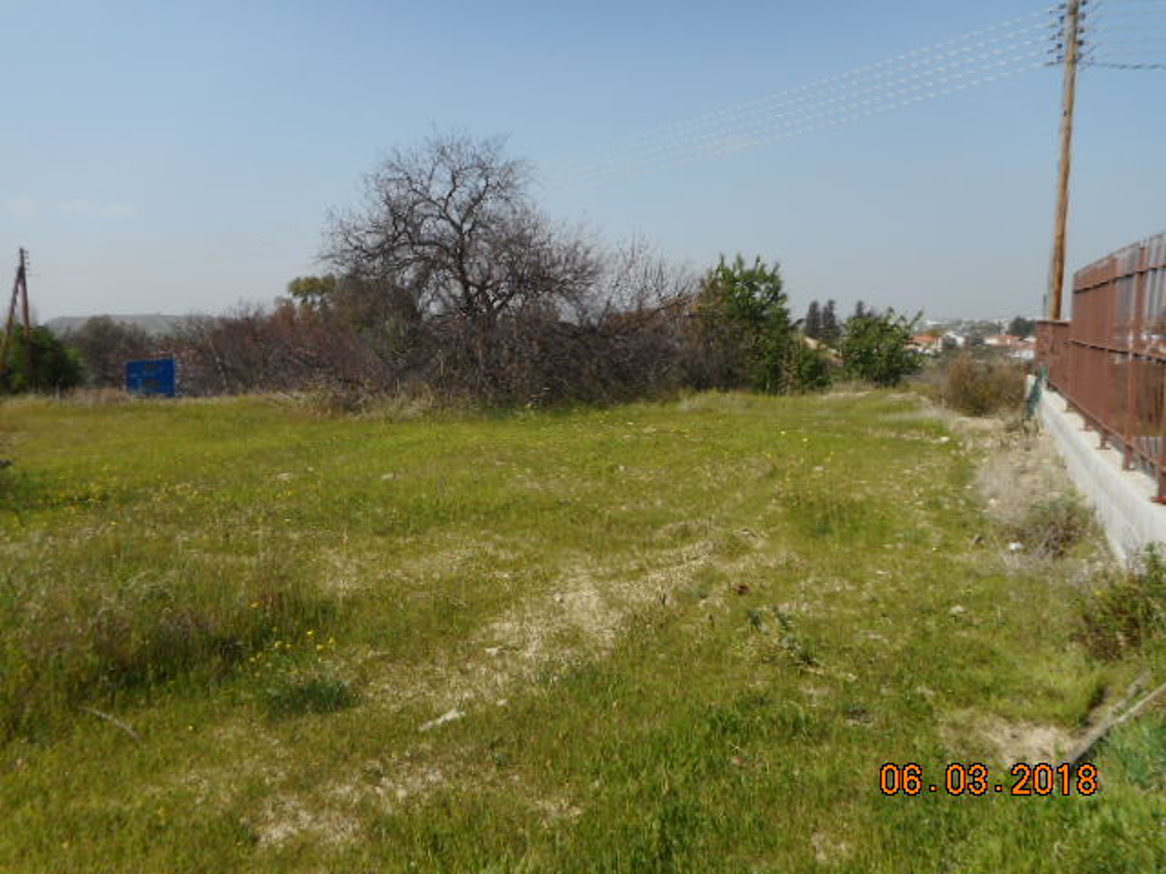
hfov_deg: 69.4
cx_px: 583
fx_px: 842
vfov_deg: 54.9
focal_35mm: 25
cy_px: 437
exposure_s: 1/1000
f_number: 3.7
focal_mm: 4.5
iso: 80
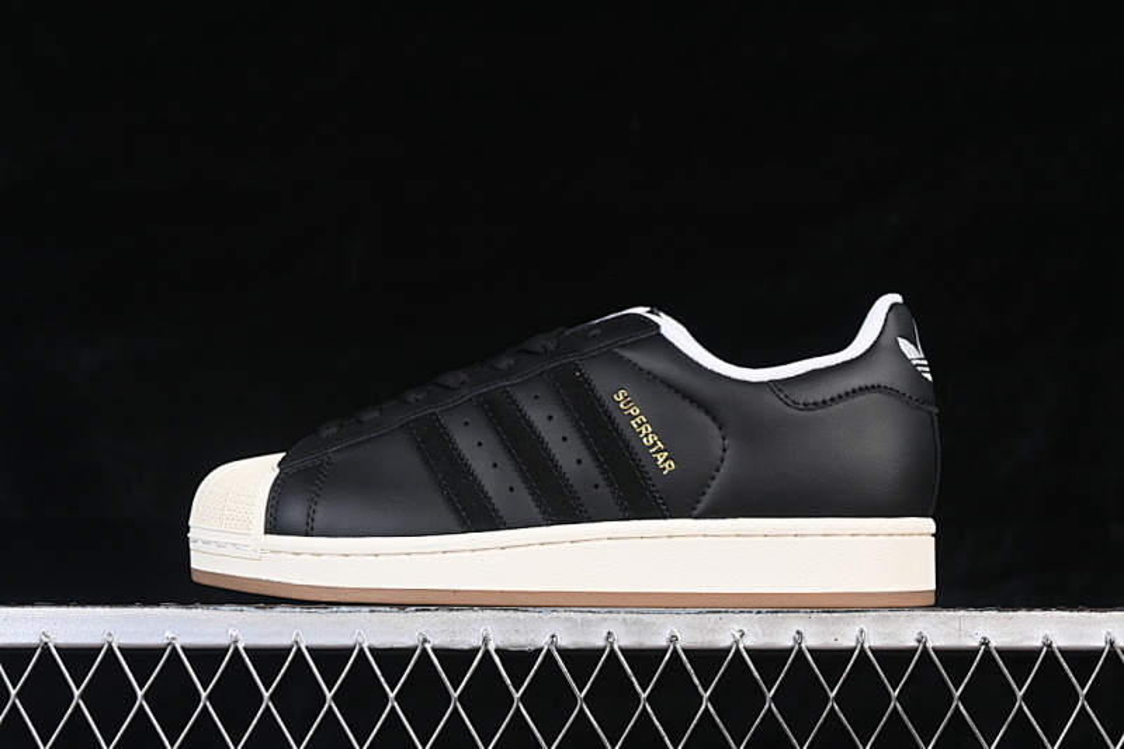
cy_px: 374
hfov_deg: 27.0
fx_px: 2341
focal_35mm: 75
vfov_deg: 18.2
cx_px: 562
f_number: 6.3
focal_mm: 50
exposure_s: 1/60
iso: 160
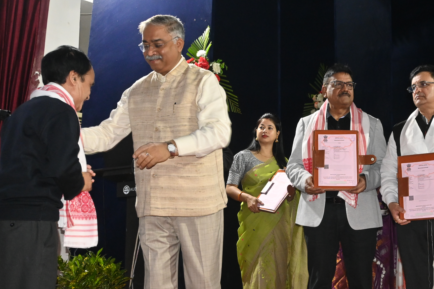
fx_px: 639
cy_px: 141
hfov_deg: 37.0
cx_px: 302
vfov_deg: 25.5
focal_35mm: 53
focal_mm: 22
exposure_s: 1/60
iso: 1600
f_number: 6.3
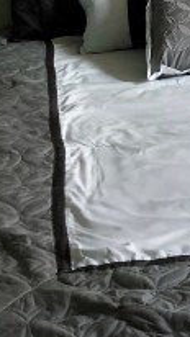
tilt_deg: -10.8
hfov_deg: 11.2
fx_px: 877
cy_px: -26
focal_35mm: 98
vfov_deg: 20.8
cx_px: 382
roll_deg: -1.7
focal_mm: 3.99
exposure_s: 1/30
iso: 40
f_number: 1.8
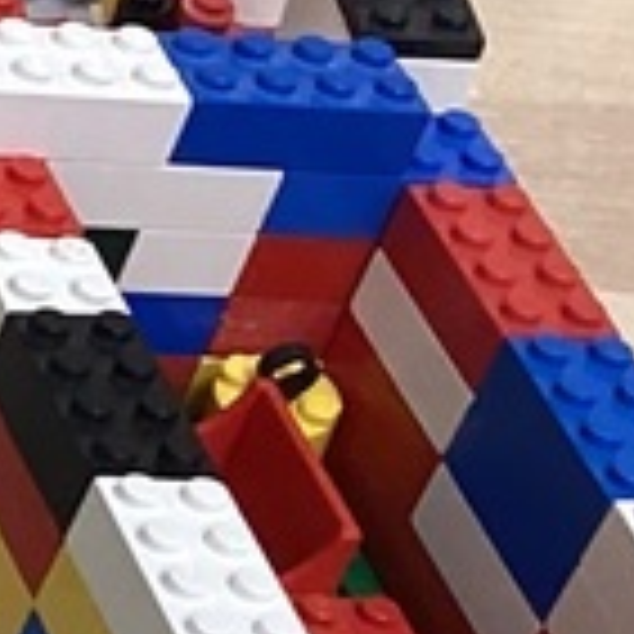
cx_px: -1369
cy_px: 958
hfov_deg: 7.3
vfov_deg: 8.2
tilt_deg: -48.4
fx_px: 4310
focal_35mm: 208
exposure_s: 1/50
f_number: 2.4
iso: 80
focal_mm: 3.3
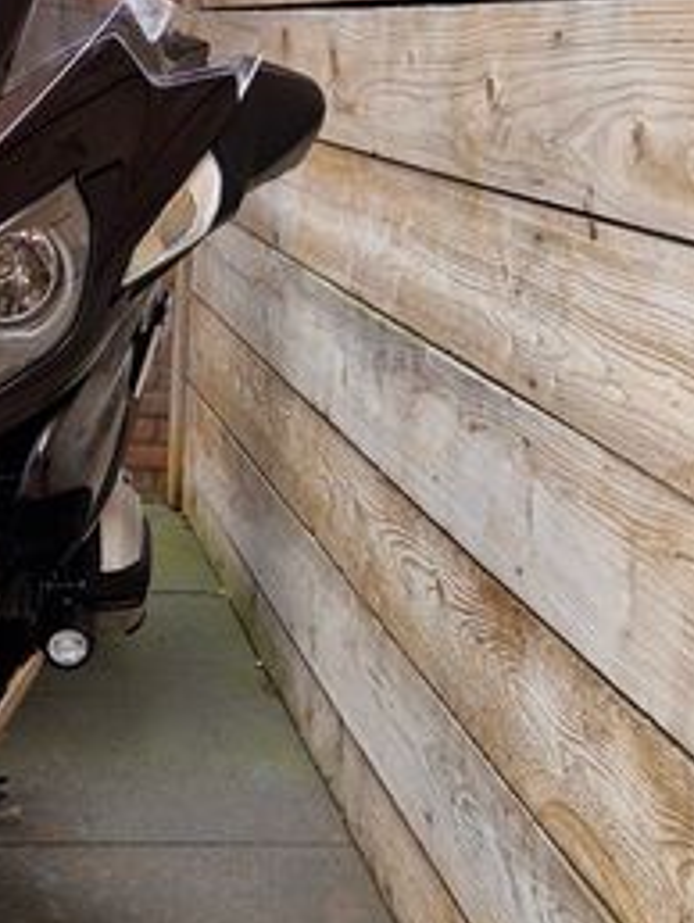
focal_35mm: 57
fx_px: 1521
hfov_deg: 22.9
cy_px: 479
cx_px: -204
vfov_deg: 33.7
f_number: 1.8
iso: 50
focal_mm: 5.4
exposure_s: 1/306
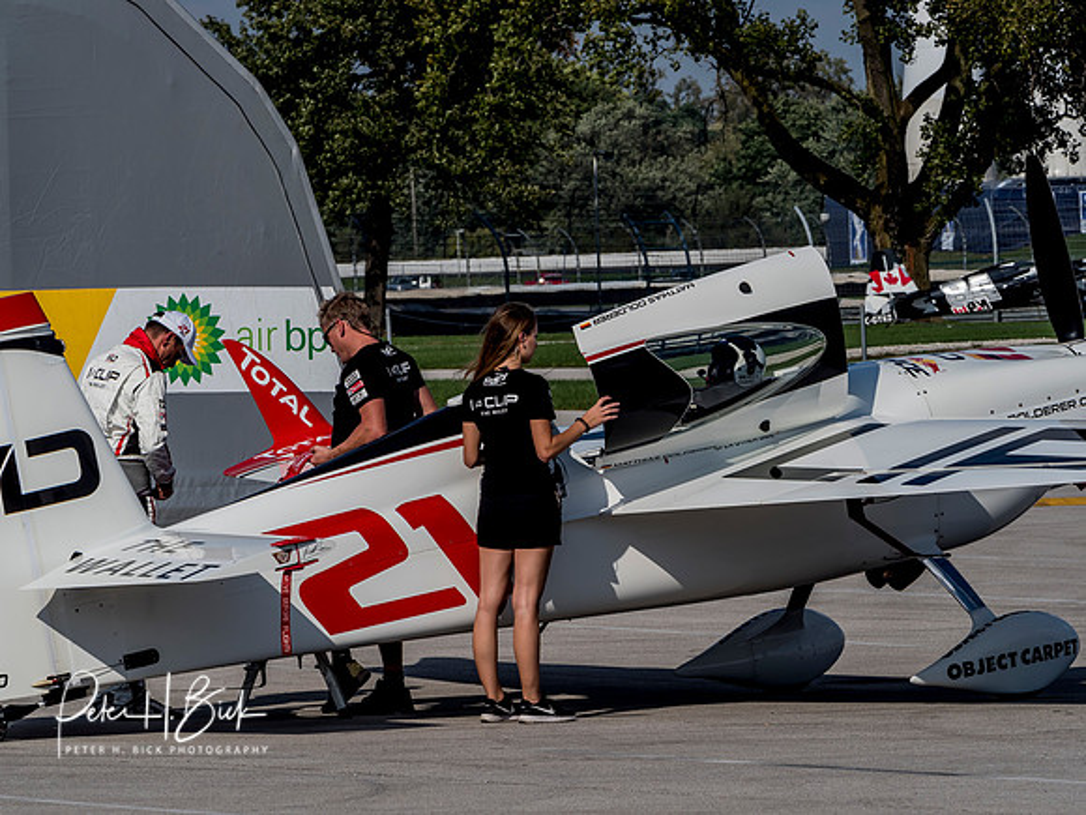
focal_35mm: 314
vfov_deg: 4.7
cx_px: 543
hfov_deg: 6.3
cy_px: 408
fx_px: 9851
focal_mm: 157
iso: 200
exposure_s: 1/500
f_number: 11
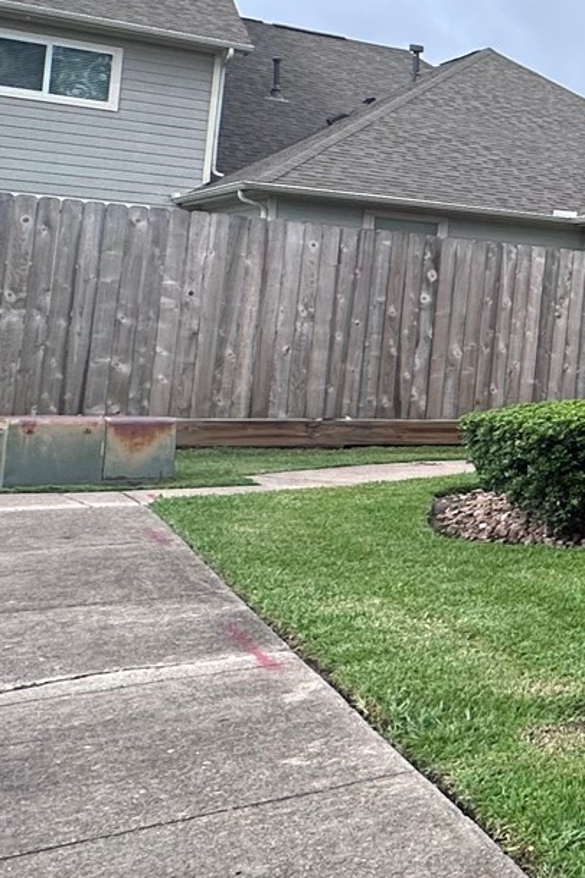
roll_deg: -3.8
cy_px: 304
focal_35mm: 49
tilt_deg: +3.2
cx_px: 1297
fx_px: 1194
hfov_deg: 16.6
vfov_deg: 39.9
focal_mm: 2.22
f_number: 2.2
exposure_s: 1/409
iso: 40
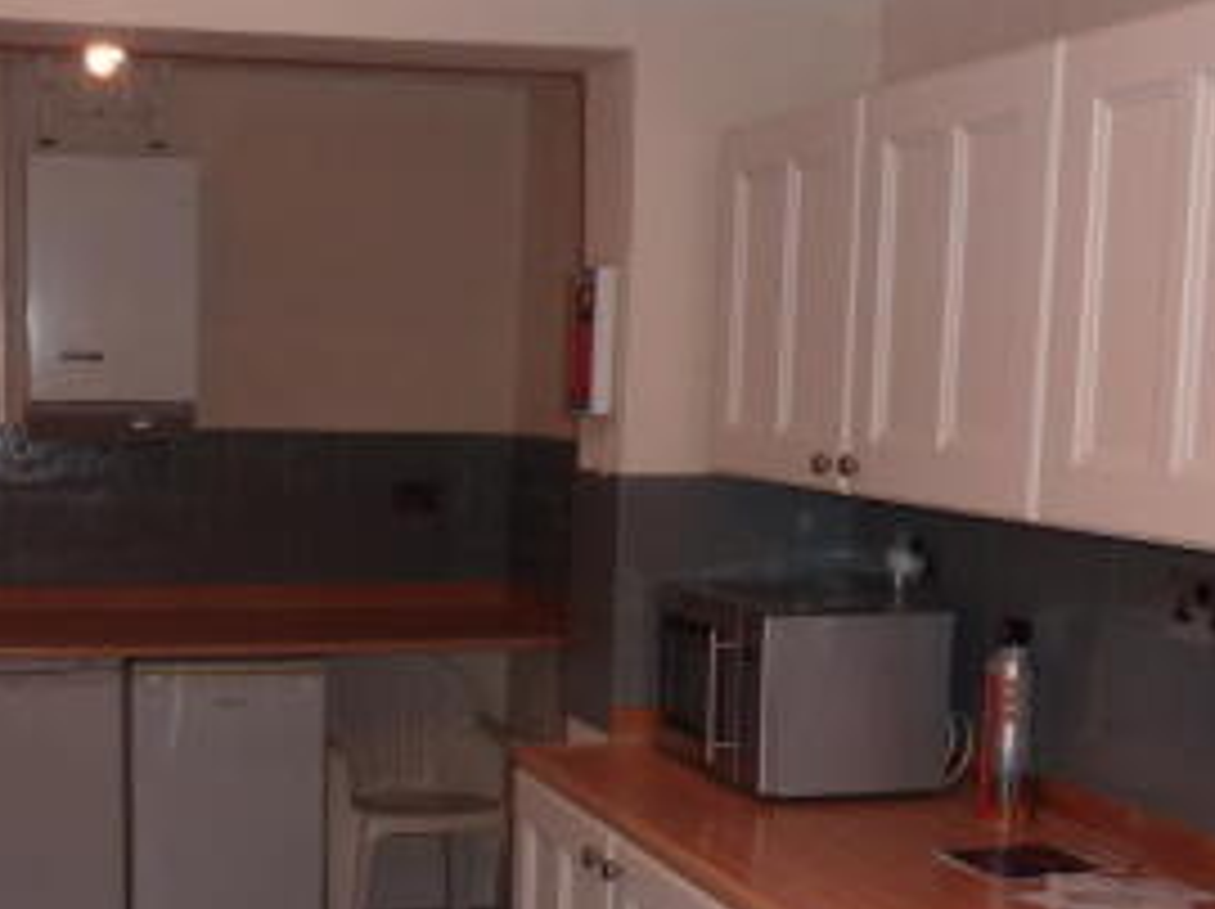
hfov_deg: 34.6
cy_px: 686
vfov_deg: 26.6
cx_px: 263
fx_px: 1894
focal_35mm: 54
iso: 100
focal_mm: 4.1
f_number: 3.3
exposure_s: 1/30
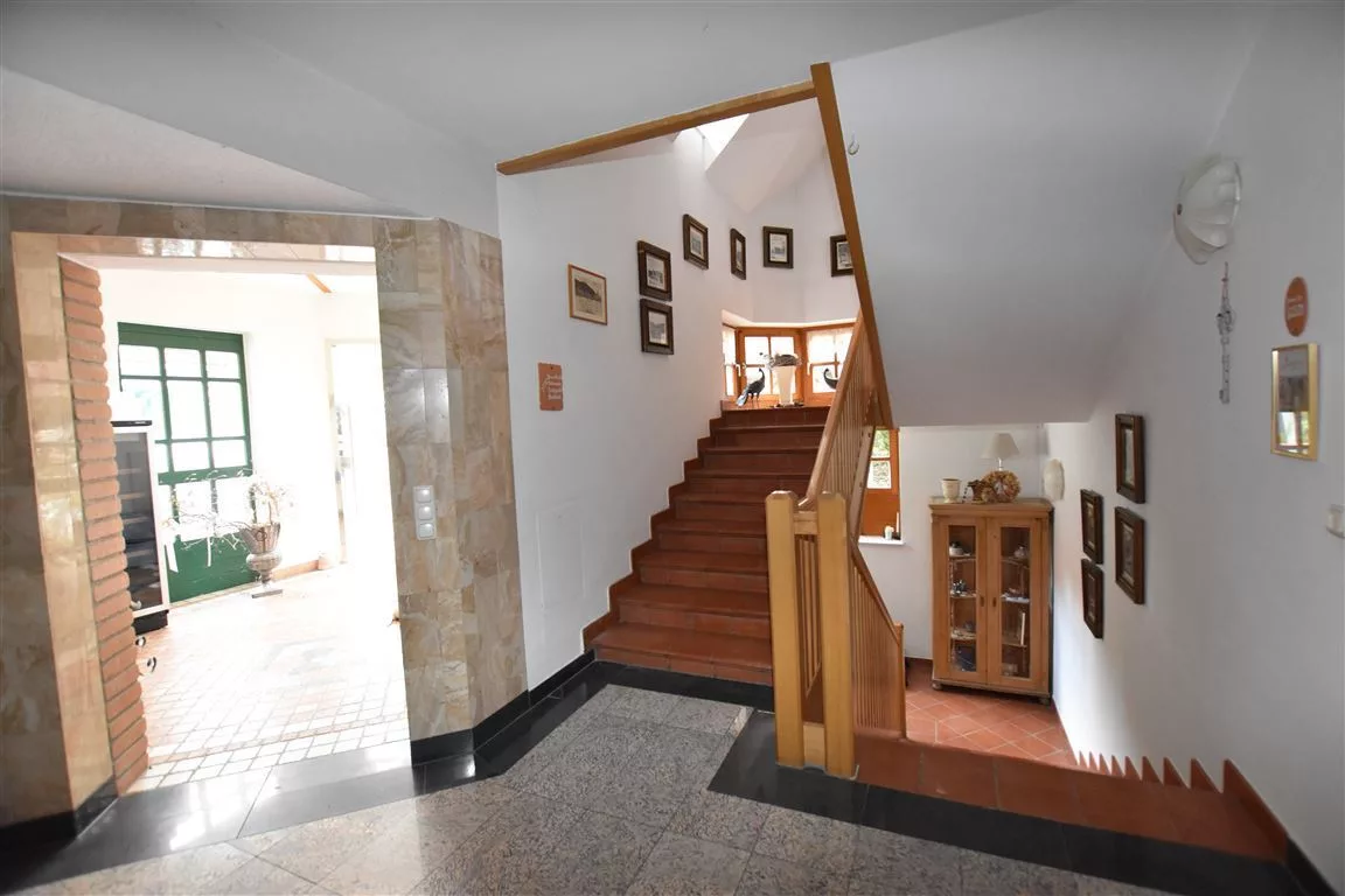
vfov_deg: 77.3
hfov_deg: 100.4
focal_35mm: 15
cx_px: 672
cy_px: 448
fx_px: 560
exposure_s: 1/60
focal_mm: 10
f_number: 4
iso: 2800
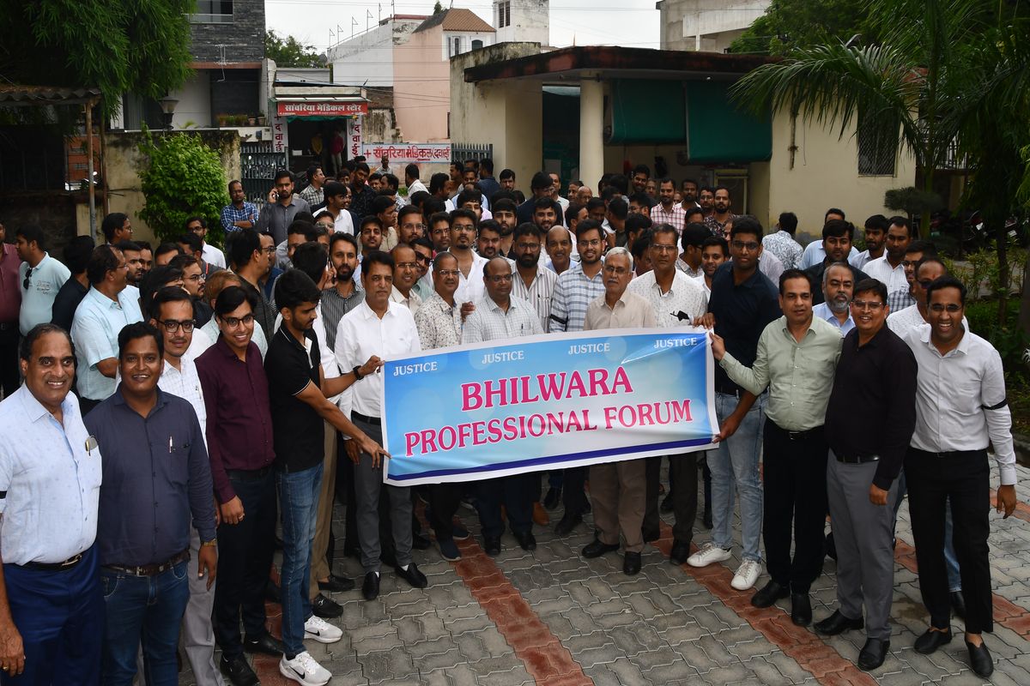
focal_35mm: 27
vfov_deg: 47.9
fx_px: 772
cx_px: 515
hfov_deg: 67.4
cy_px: 343
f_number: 8
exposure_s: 1/250
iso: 100
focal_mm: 18
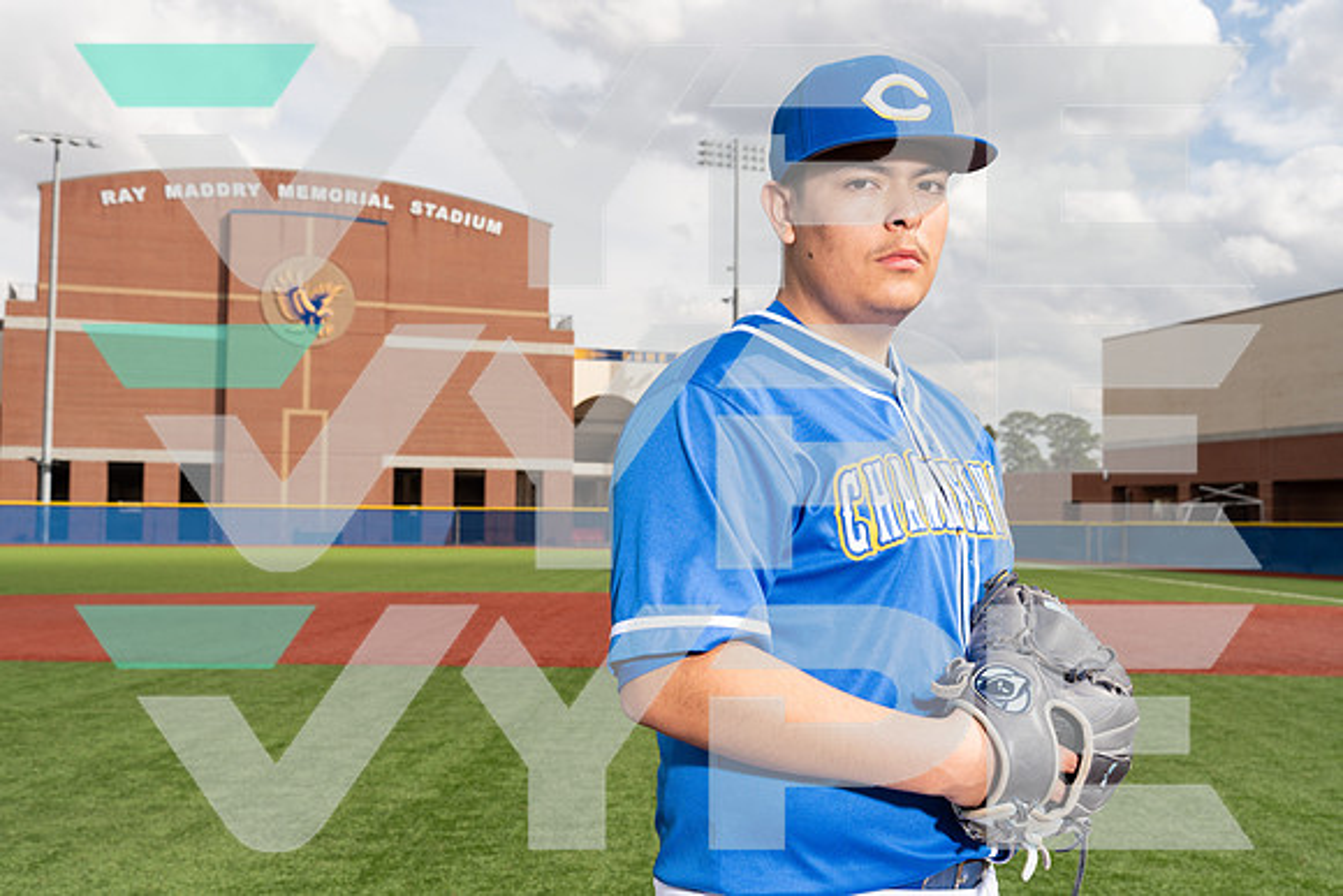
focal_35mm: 38
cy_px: 448
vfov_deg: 35.1
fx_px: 1418
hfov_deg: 50.7
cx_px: 672
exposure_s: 1/250
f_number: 8
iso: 100
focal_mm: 38
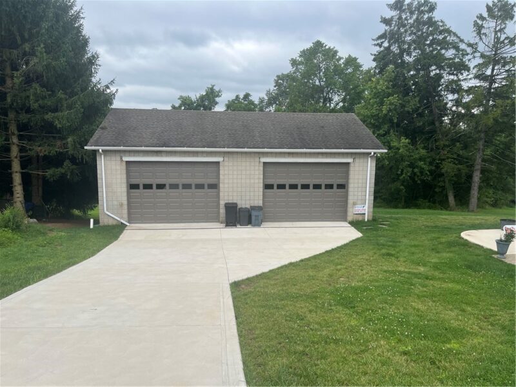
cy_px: 194
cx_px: 258
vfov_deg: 53.1
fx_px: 388
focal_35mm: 26
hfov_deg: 67.3
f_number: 1.6
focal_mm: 5.1
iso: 50
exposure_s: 1/1536
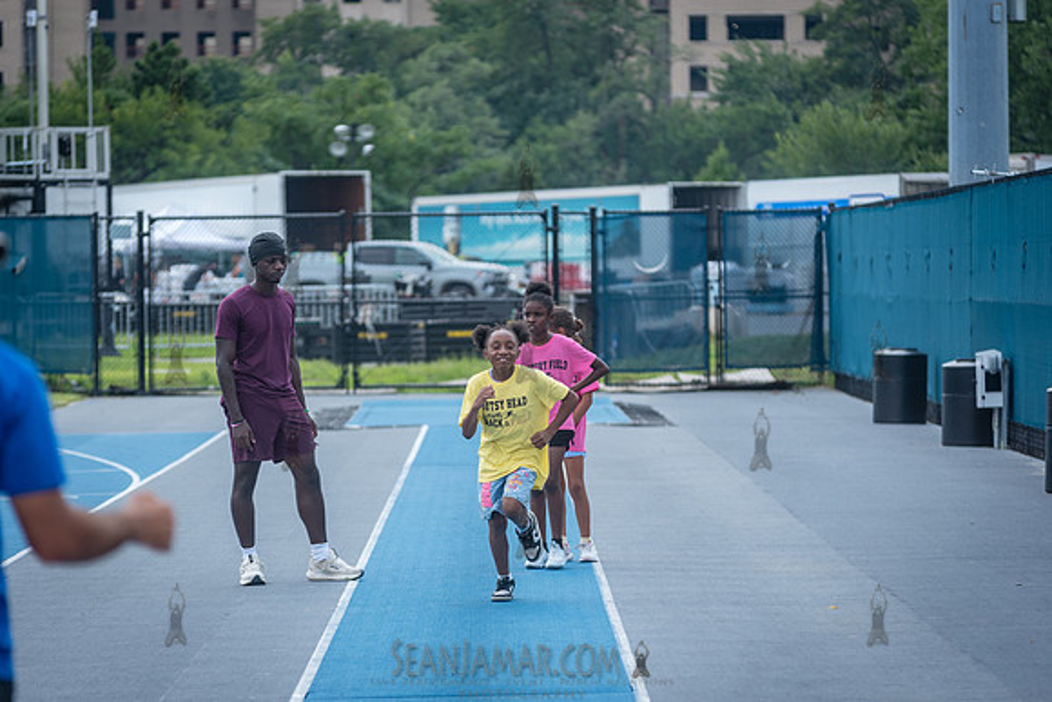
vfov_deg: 6.9
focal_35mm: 200
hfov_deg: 10.3
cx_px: 526
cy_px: 351
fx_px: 5846
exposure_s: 1/800
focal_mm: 200
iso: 160
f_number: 5
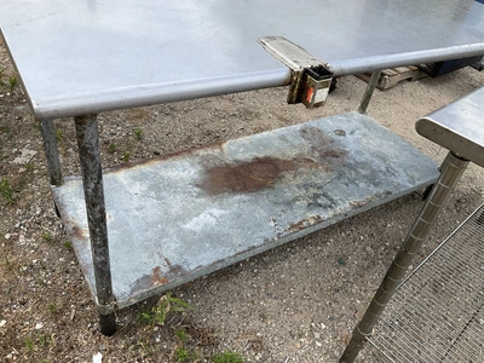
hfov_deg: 61.7
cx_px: 242
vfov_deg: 48.2
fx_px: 405
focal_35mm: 29
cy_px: 182
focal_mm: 3
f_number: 1.8
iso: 25
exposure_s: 1/770
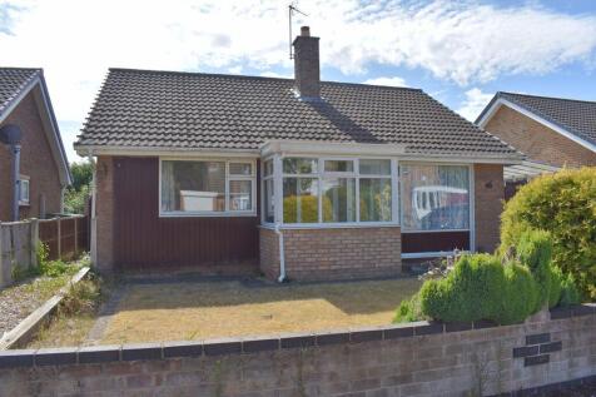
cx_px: 298
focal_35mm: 27
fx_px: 447
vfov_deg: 47.9
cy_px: 198
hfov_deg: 67.4
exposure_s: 1/250
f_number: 8
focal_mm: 18
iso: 100
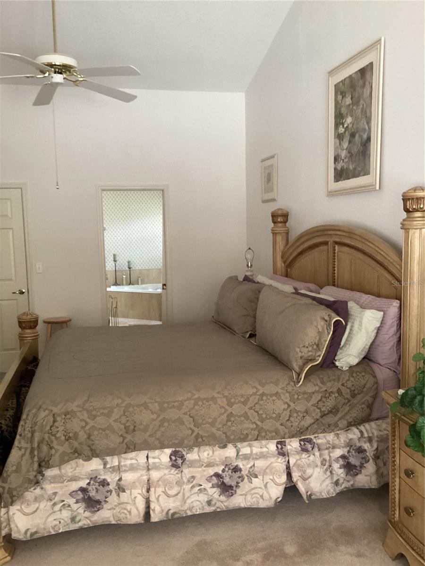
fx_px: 507
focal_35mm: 31
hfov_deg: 45.4
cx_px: 212
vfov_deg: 58.4
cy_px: 283
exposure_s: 1/40
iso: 400
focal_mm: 3.3
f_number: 2.4
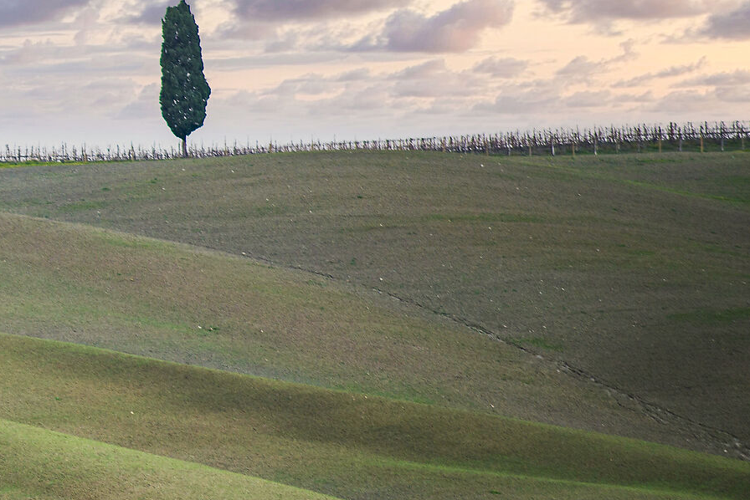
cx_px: -236
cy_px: 120
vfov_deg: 2.6
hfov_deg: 3.8
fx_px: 11170
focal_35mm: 536
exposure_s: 1/20
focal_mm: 200
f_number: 4
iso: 100
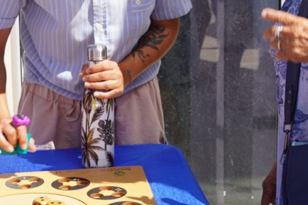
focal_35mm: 119
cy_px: 56
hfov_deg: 17.1
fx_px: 1022
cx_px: 149
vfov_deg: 11.4
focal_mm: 40.5
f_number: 9
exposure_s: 1/125
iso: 100
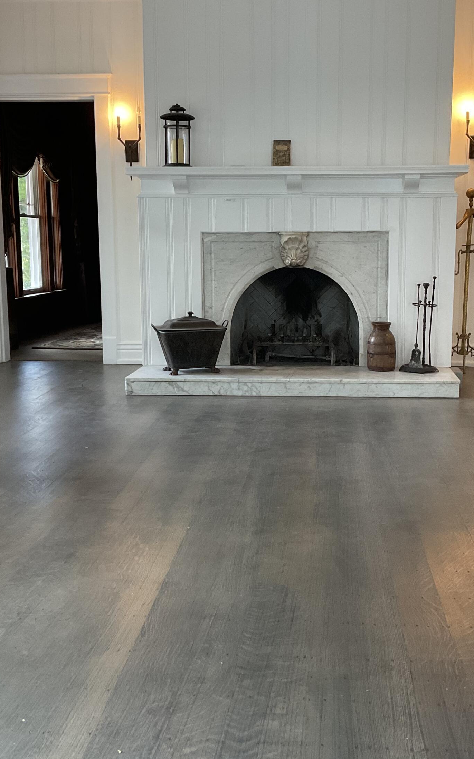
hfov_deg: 30.5
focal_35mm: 42
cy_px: 376
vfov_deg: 47.2
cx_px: 270
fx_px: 868
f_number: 1.8
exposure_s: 1/60
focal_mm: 3
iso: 125
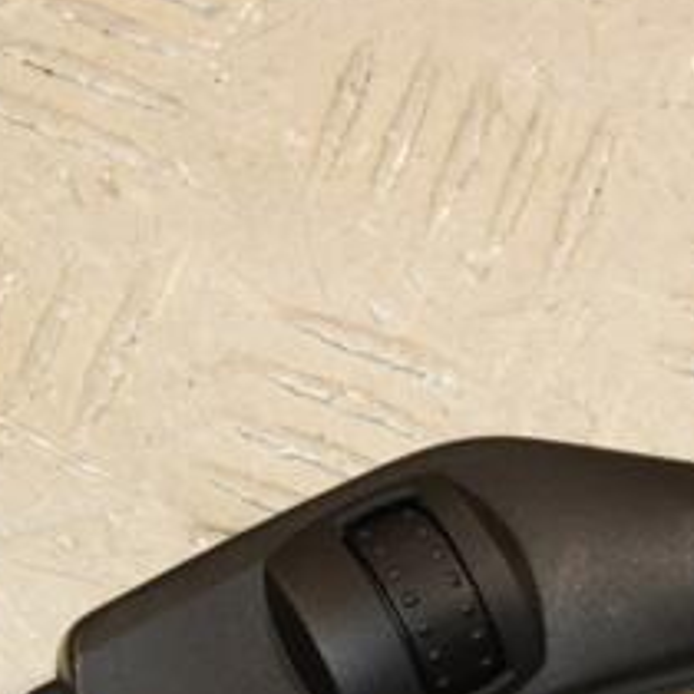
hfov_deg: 7.2
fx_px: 5444
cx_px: 783
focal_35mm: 240
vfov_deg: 7.3
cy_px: 611
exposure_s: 1/200
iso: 800
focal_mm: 66
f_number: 9
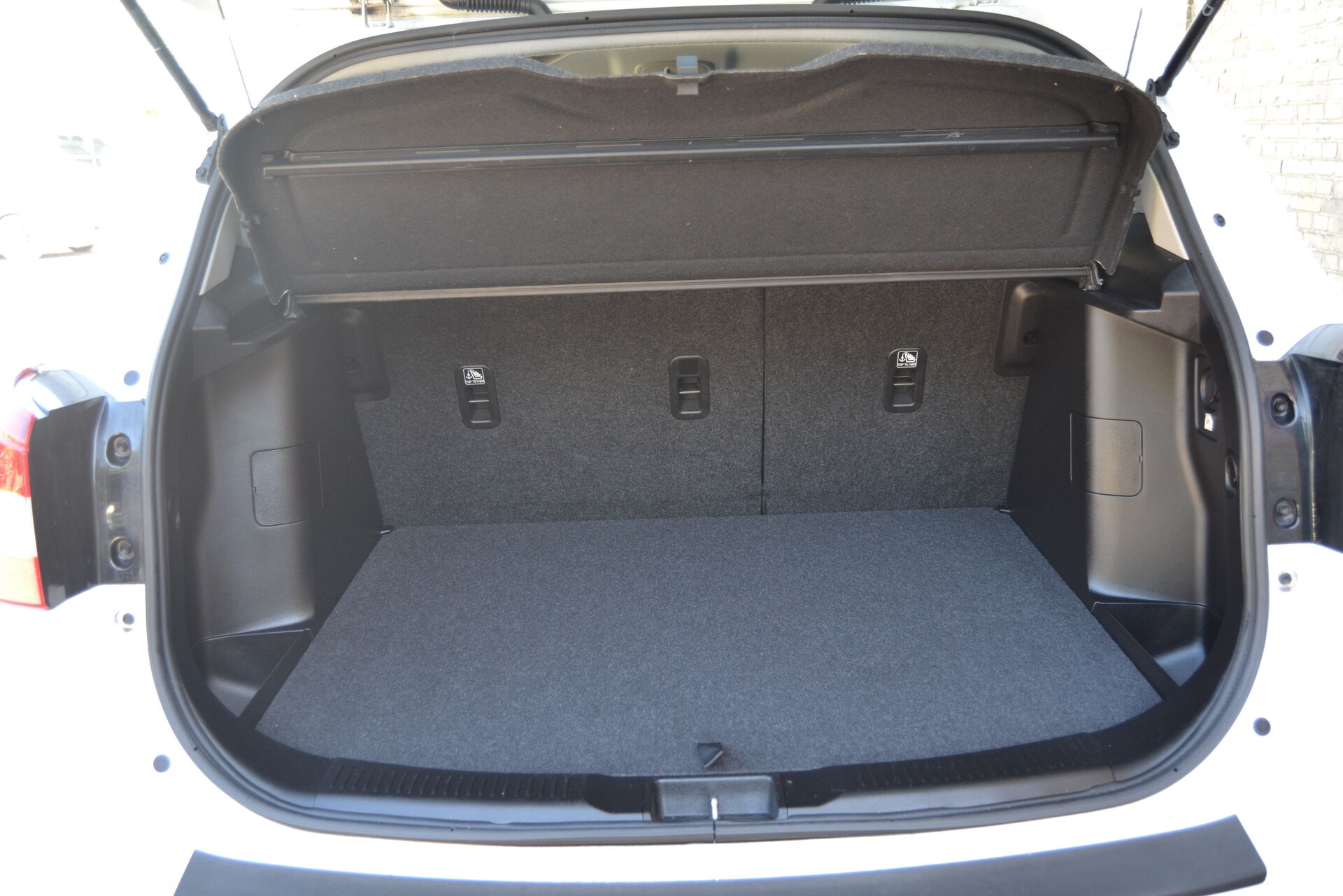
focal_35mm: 30
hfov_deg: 61.9
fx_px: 1119
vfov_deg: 43.6
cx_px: 672
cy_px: 448
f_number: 4
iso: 400
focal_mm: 20
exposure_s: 1/60
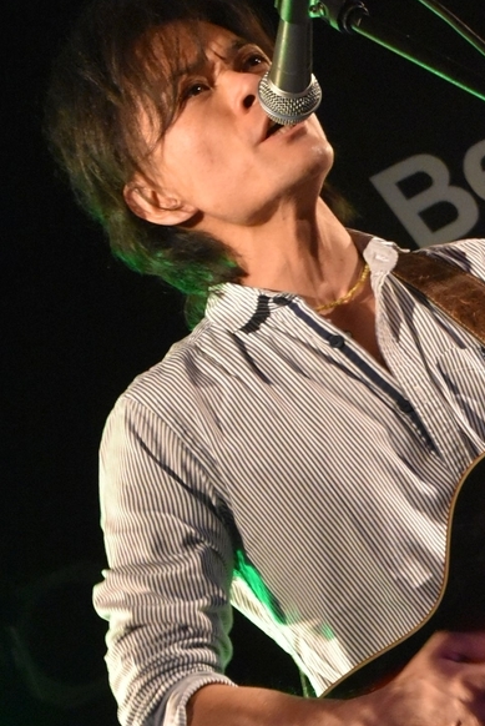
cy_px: 407
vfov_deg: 15.1
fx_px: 2743
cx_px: 492
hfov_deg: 10.0
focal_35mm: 136
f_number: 4.8
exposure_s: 1/60
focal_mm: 44
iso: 5000
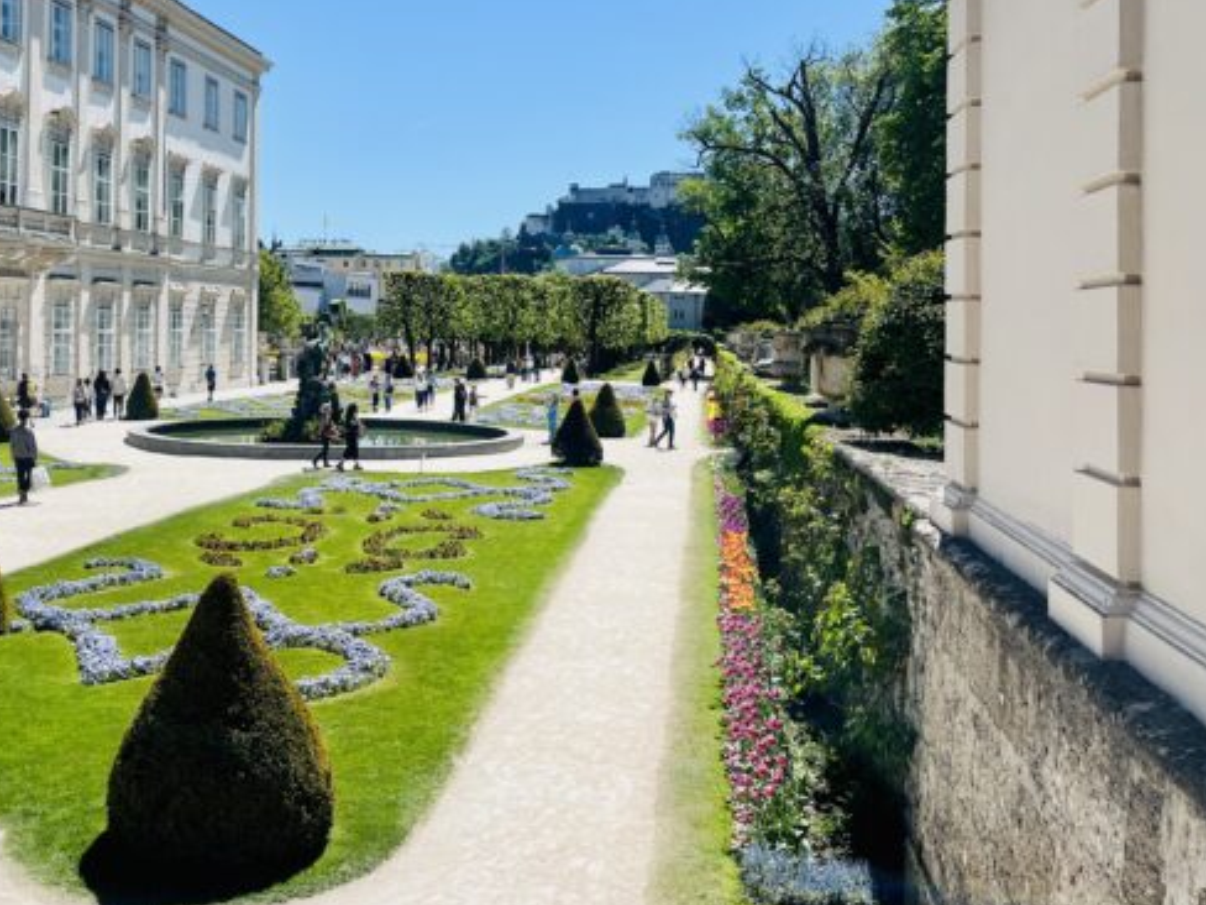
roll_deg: -1.0
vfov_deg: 35.5
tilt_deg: +1.3
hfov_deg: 46.2
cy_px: 273
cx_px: 415
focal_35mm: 40
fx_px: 1394
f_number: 1.6
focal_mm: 5.1
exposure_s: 1/5076
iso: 50
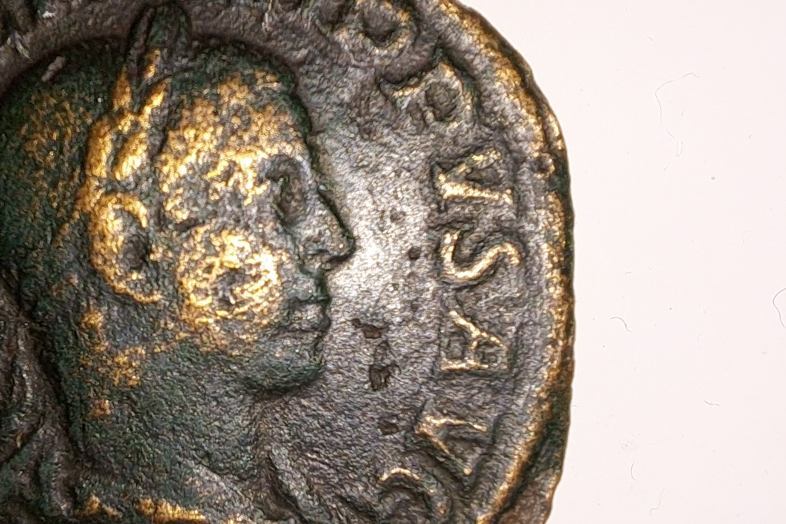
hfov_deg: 45.9
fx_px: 895
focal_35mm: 41
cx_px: 207
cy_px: 249
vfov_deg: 32.6
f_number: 2.4
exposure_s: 1/214
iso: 50
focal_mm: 2.13
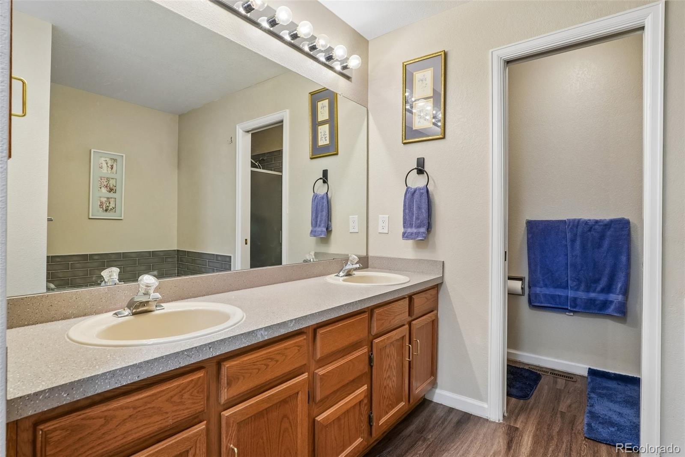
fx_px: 314
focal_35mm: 16
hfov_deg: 95.0
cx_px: 342
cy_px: 228
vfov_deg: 72.0
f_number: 8
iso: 500
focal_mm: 11
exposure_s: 1/20
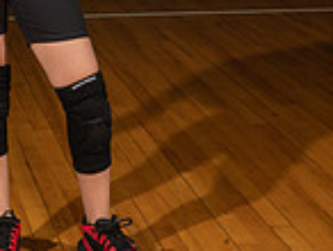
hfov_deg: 15.7
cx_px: 40
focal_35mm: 124
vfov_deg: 11.7
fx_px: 1195
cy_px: -64
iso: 160
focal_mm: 42
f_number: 8
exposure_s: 1/160
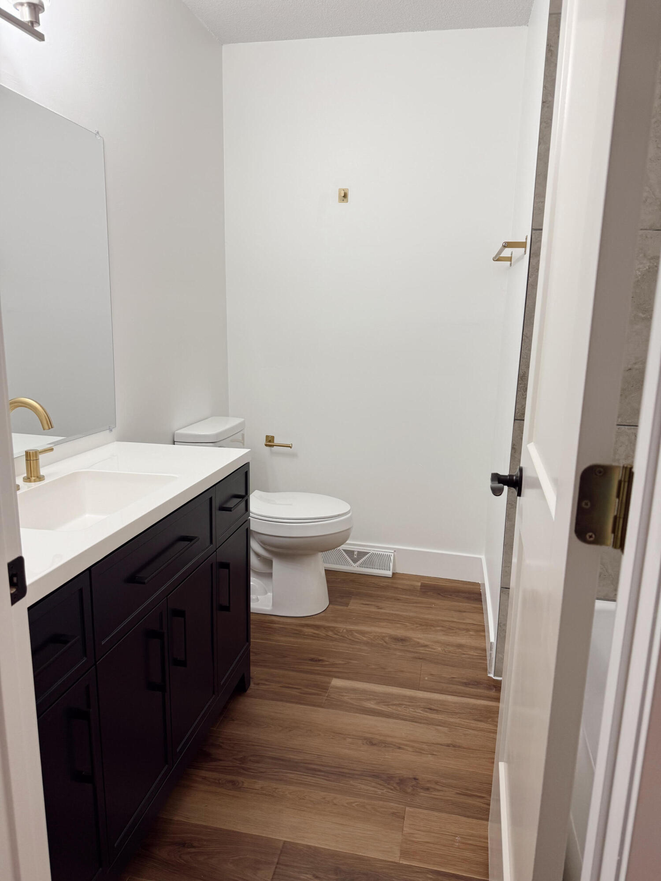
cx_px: 330
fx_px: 611
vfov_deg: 71.6
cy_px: 440
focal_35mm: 24
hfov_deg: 56.8
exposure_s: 1/120
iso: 100
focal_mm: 6.76
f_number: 1.78
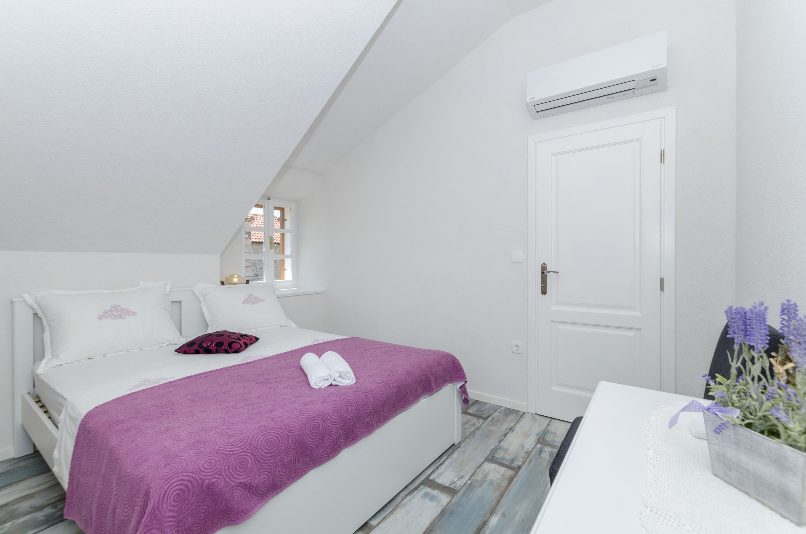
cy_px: 267
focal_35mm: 15
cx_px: 403
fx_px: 335
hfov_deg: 100.5
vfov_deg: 77.1
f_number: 8
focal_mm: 10
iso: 100
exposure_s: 1/160
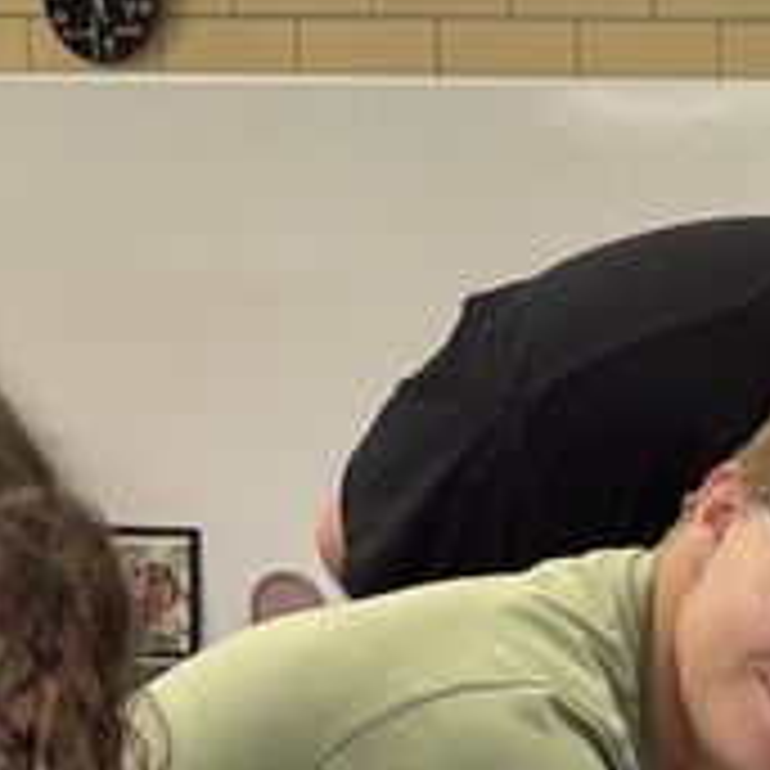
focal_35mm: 127
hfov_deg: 13.0
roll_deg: -1.4
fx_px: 3196
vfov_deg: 13.2
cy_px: 1063
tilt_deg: -11.7
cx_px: 1144
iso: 160
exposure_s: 1/120
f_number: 1.78
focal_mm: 6.76
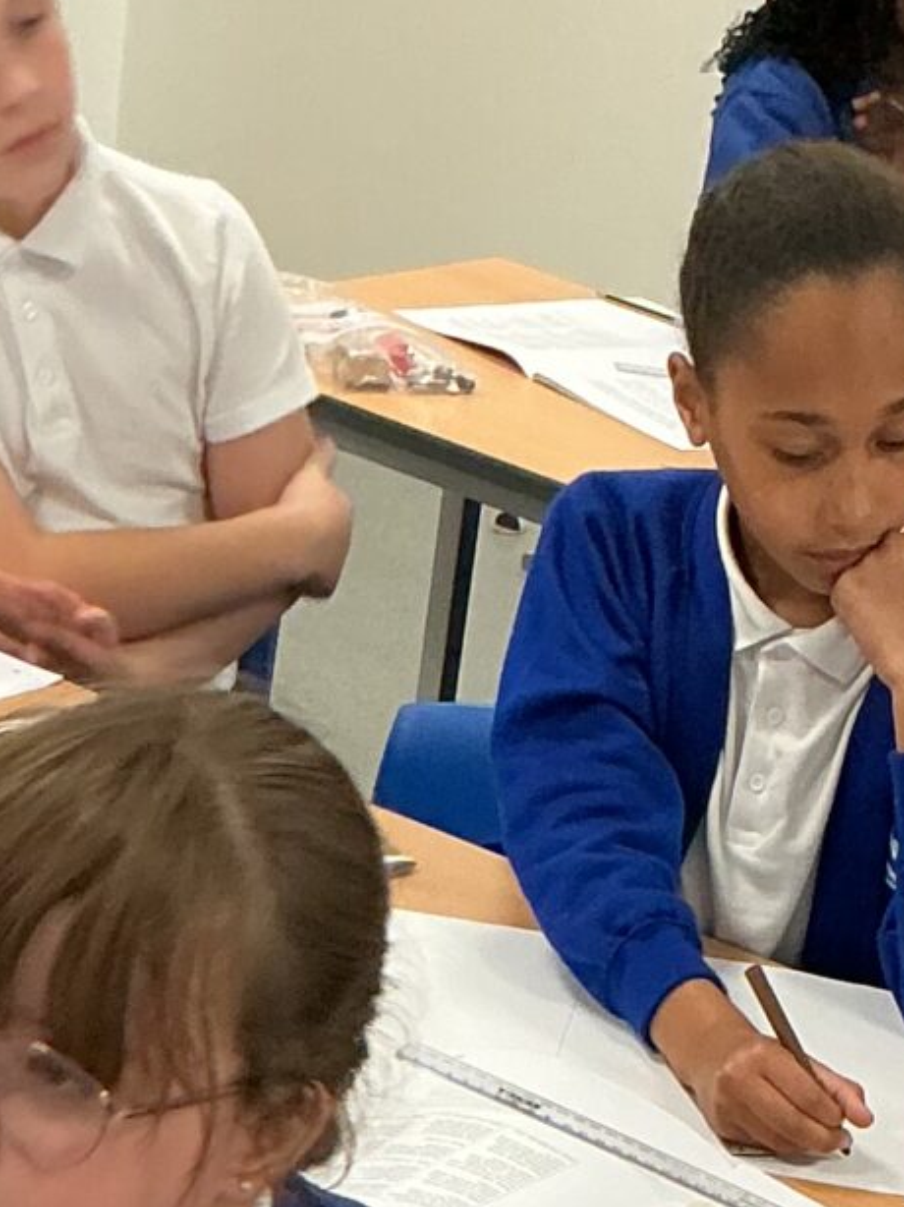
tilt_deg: -33.7
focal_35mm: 121
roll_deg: -7.5
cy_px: 1838
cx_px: 367
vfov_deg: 15.0
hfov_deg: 12.2
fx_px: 4216
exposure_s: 1/50
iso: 80
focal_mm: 3
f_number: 1.8
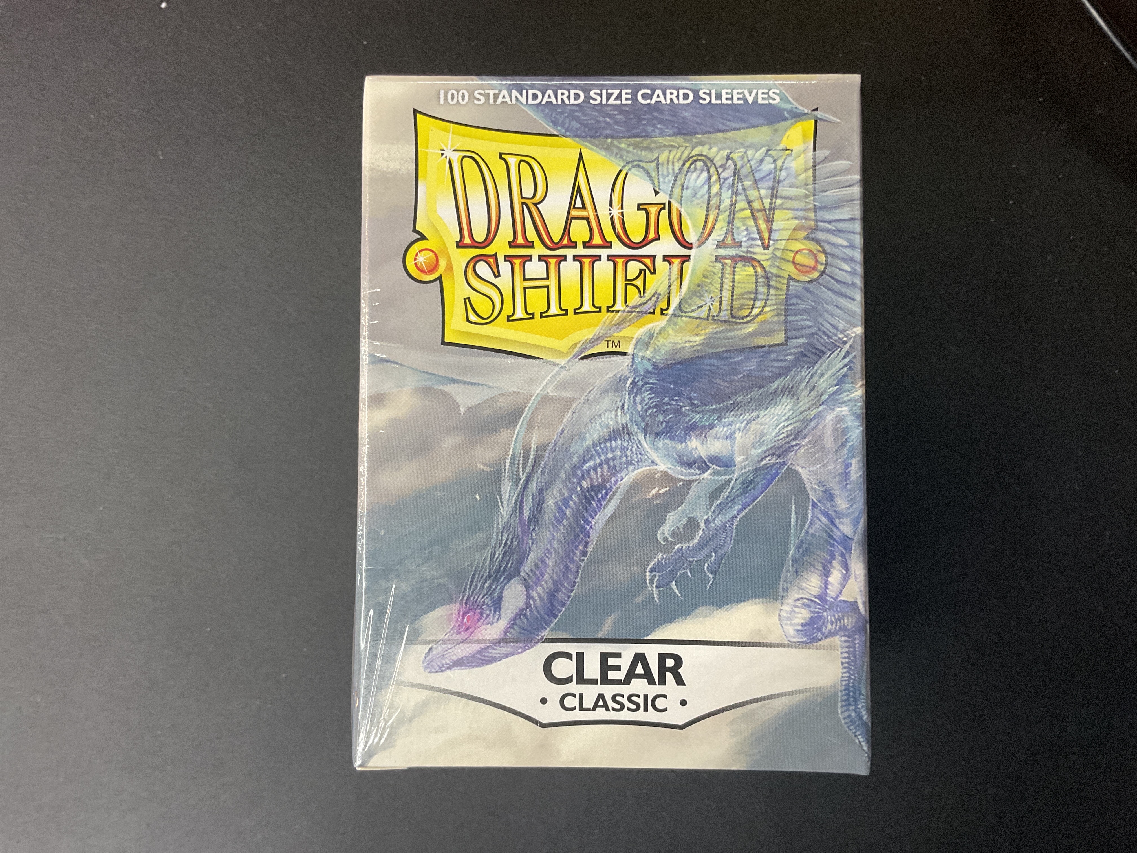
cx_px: 568
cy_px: 426
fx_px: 953
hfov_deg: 61.7
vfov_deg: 48.2
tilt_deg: -87.3
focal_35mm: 29
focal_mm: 3
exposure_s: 1/60
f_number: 1.8
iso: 125
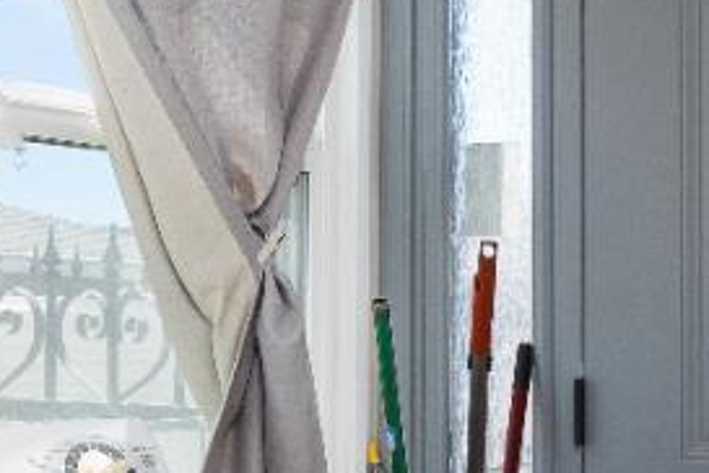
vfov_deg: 15.4
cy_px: 390
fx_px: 1733
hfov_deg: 22.8
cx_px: 558
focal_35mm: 88
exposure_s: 1/15
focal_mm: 16
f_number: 8
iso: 400
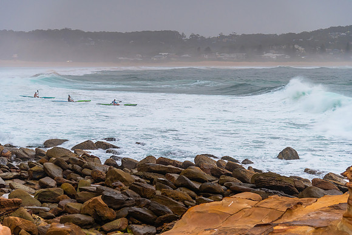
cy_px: 118
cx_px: 176
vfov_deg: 20.3
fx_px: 656
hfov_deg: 30.0
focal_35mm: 67
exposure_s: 1/20
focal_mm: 66
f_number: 4
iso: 800
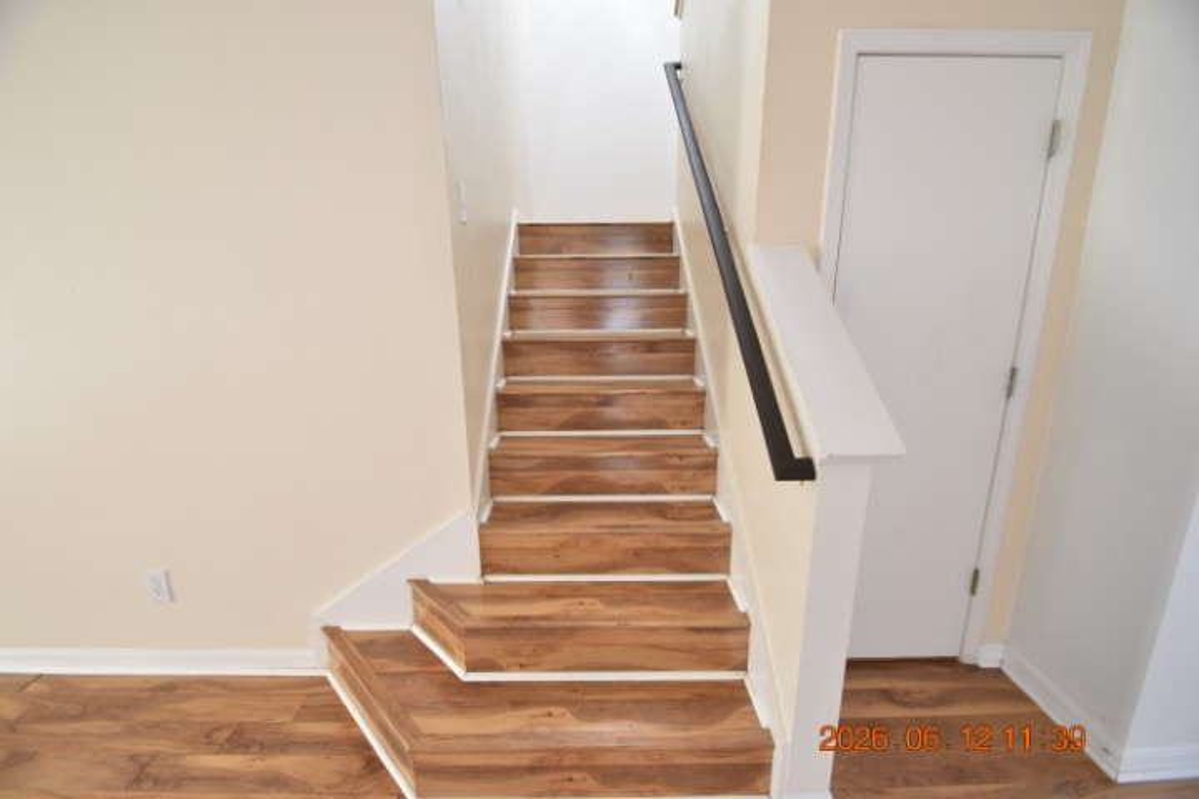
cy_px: 400
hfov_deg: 100.4
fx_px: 500
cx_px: 600
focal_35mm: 15
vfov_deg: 77.3
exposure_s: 1/30
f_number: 3.5
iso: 800
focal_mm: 10
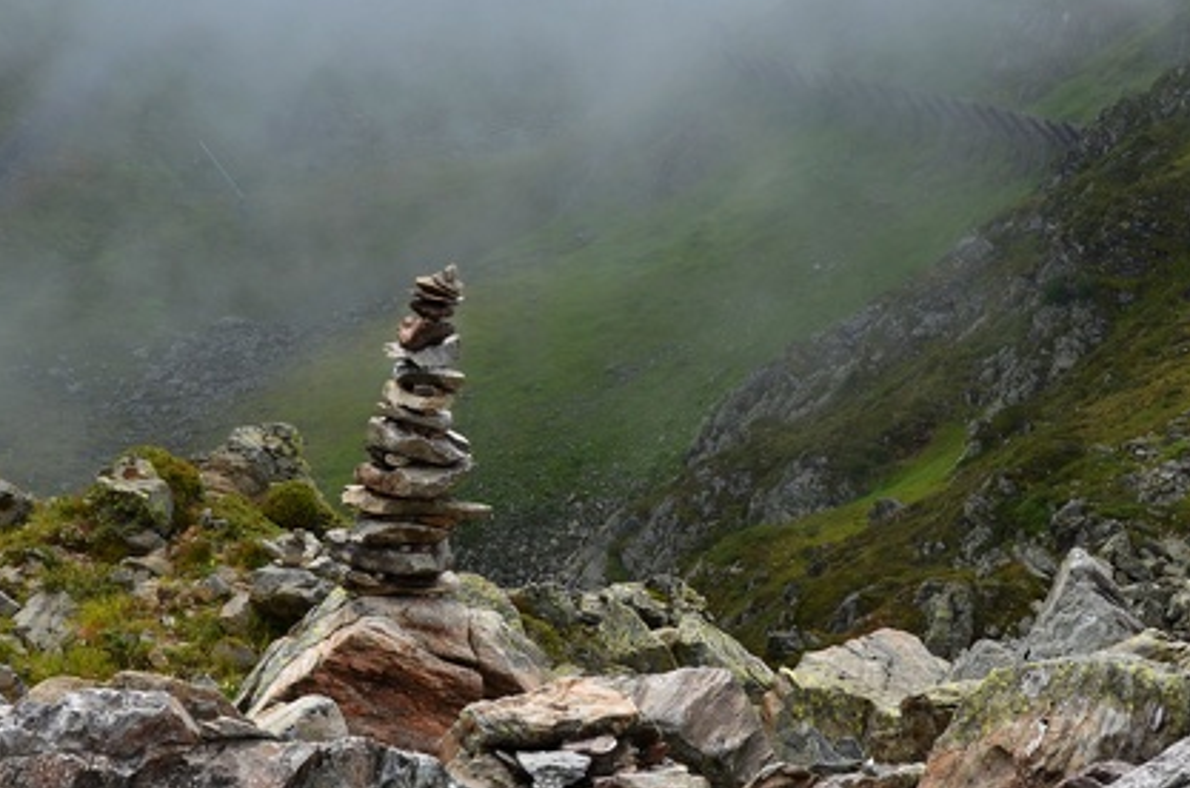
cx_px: 525
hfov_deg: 27.4
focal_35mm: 74
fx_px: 2441
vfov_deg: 18.3
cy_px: 405
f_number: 8
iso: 140
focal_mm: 26
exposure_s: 1/250
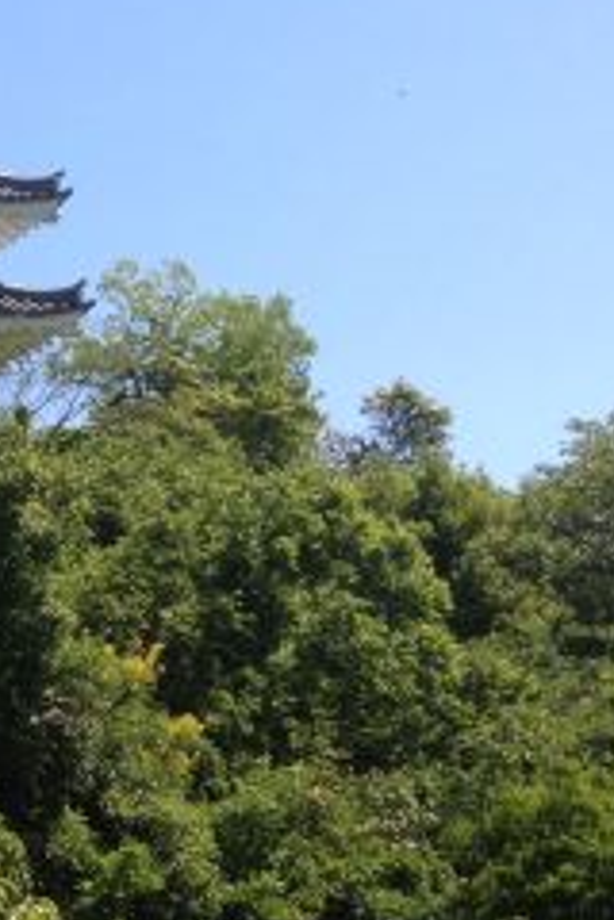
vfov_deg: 22.1
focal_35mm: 91
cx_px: -200
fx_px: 2328
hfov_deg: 14.4
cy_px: 176
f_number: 2.4
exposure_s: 1/1284
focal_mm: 4.28
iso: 50
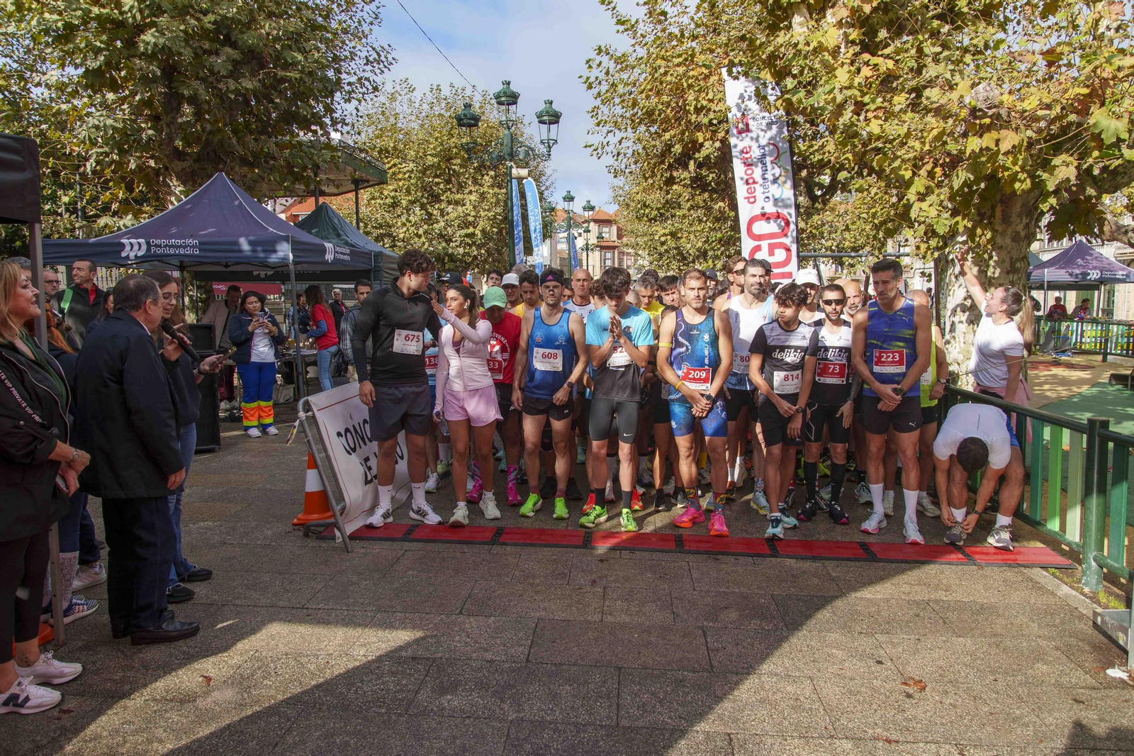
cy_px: 378
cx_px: 567
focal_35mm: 24
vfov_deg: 53.1
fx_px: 756
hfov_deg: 73.8
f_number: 4.5
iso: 125
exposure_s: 1/640
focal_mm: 16
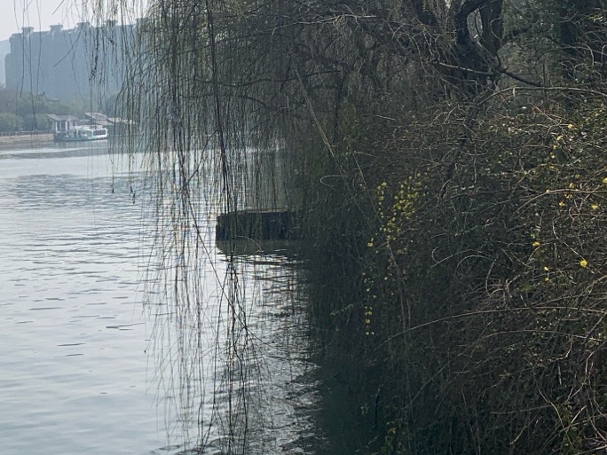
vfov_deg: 19.3
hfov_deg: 23.7
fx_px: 1333
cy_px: 128
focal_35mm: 76
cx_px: -98
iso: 25
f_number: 1.8
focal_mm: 4.25
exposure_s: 1/3650
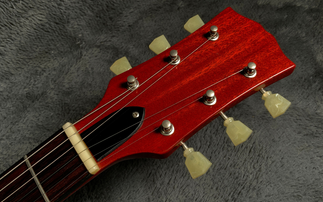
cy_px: 86
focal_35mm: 36
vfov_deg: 35.3
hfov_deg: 54.0
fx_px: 317
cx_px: 162
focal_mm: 3
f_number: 1.8
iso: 40
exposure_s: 1/104
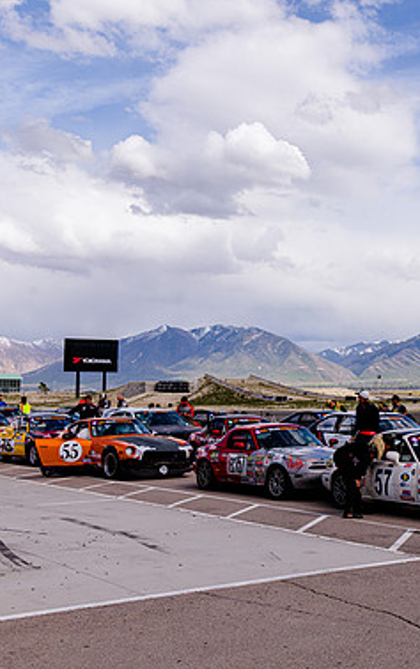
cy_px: 332
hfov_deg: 24.9
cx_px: 395
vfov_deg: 40.3
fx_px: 914
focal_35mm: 50
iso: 50
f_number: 7.1
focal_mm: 32
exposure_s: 1/250
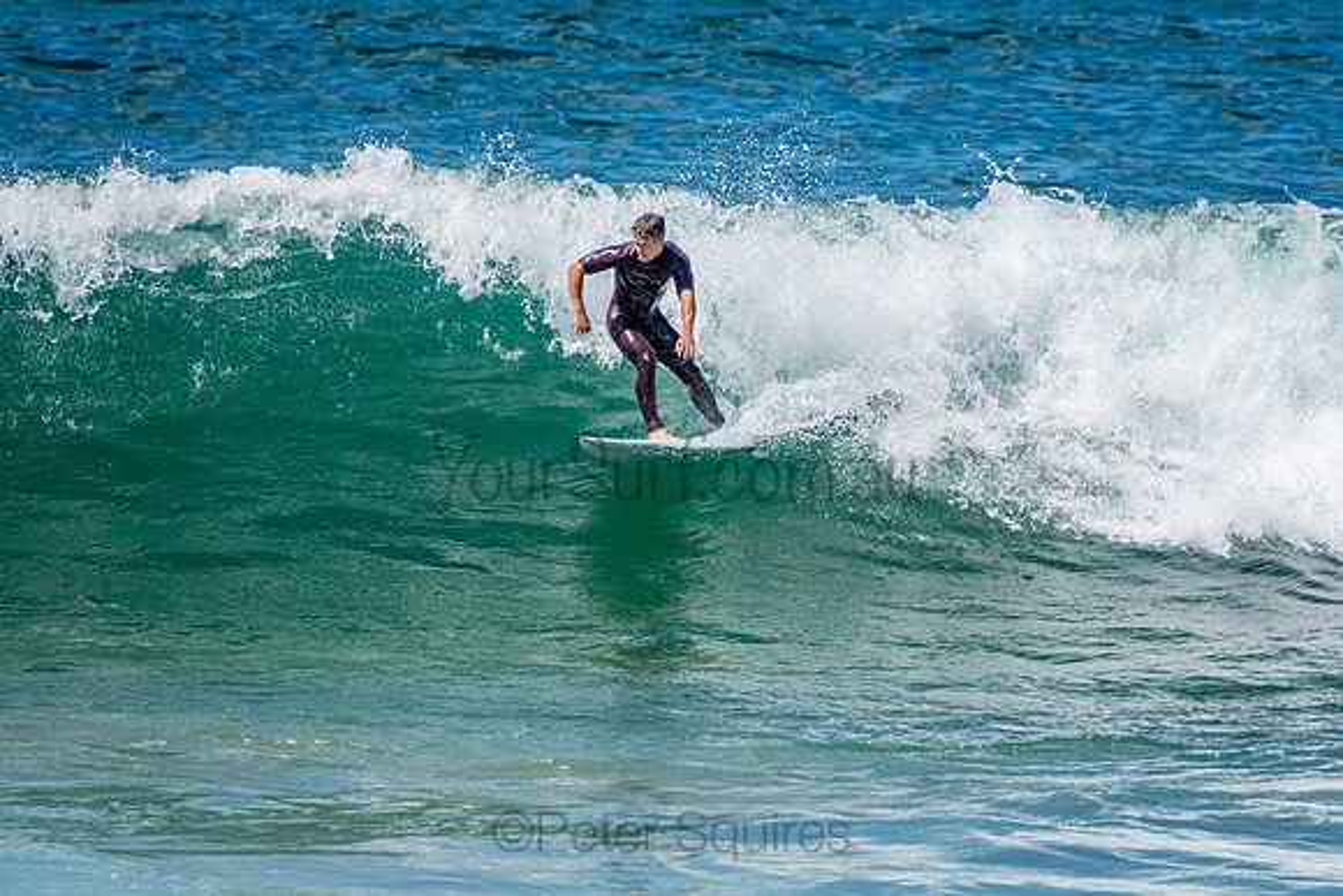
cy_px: 448
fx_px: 22388
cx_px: 672
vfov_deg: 2.3
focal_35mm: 600
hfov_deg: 3.4
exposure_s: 1/2000
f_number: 5.6
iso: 360
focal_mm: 400
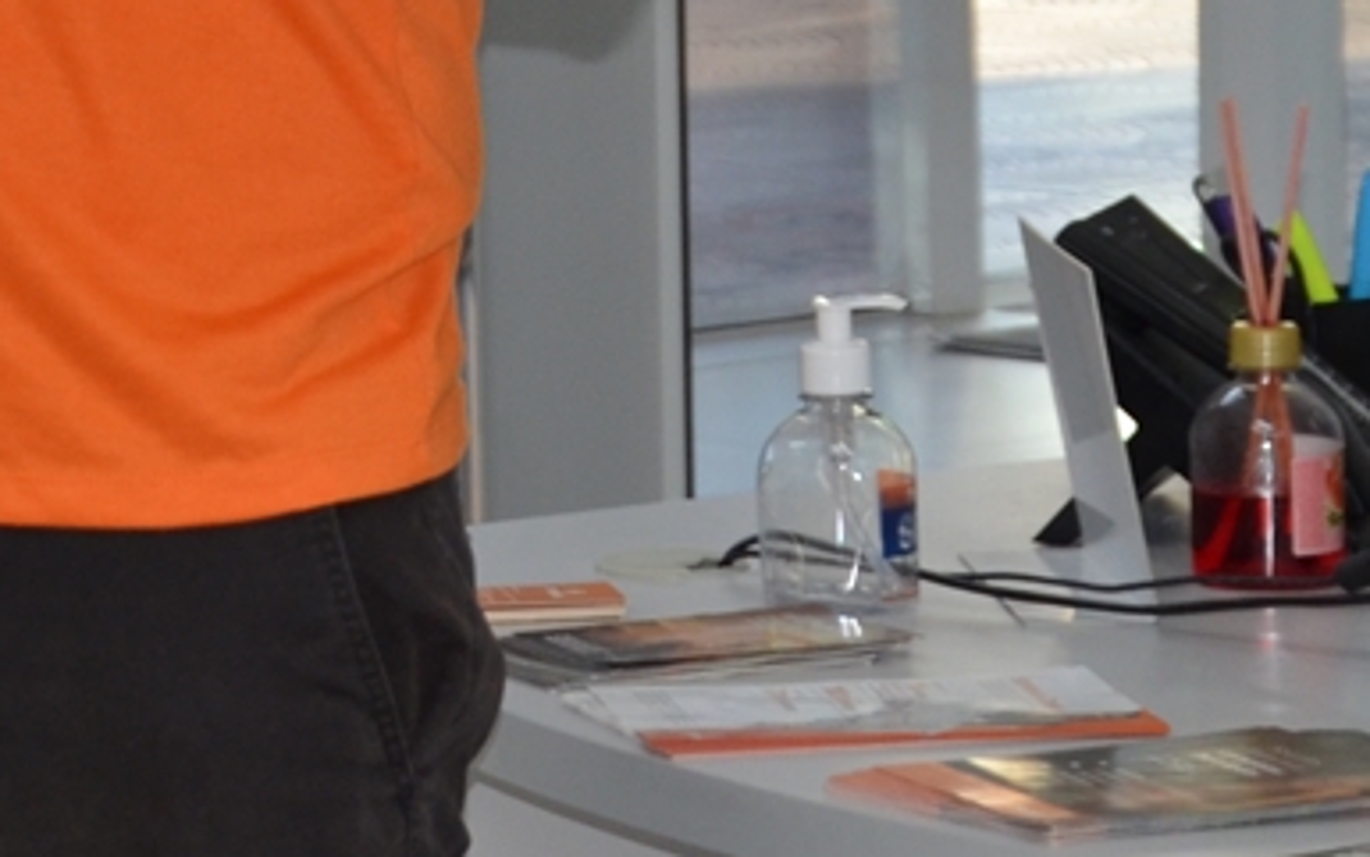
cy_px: -519
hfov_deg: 6.9
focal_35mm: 304
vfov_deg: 4.3
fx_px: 11355
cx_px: -302
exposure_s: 1/80
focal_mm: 48
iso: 400
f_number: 4.8
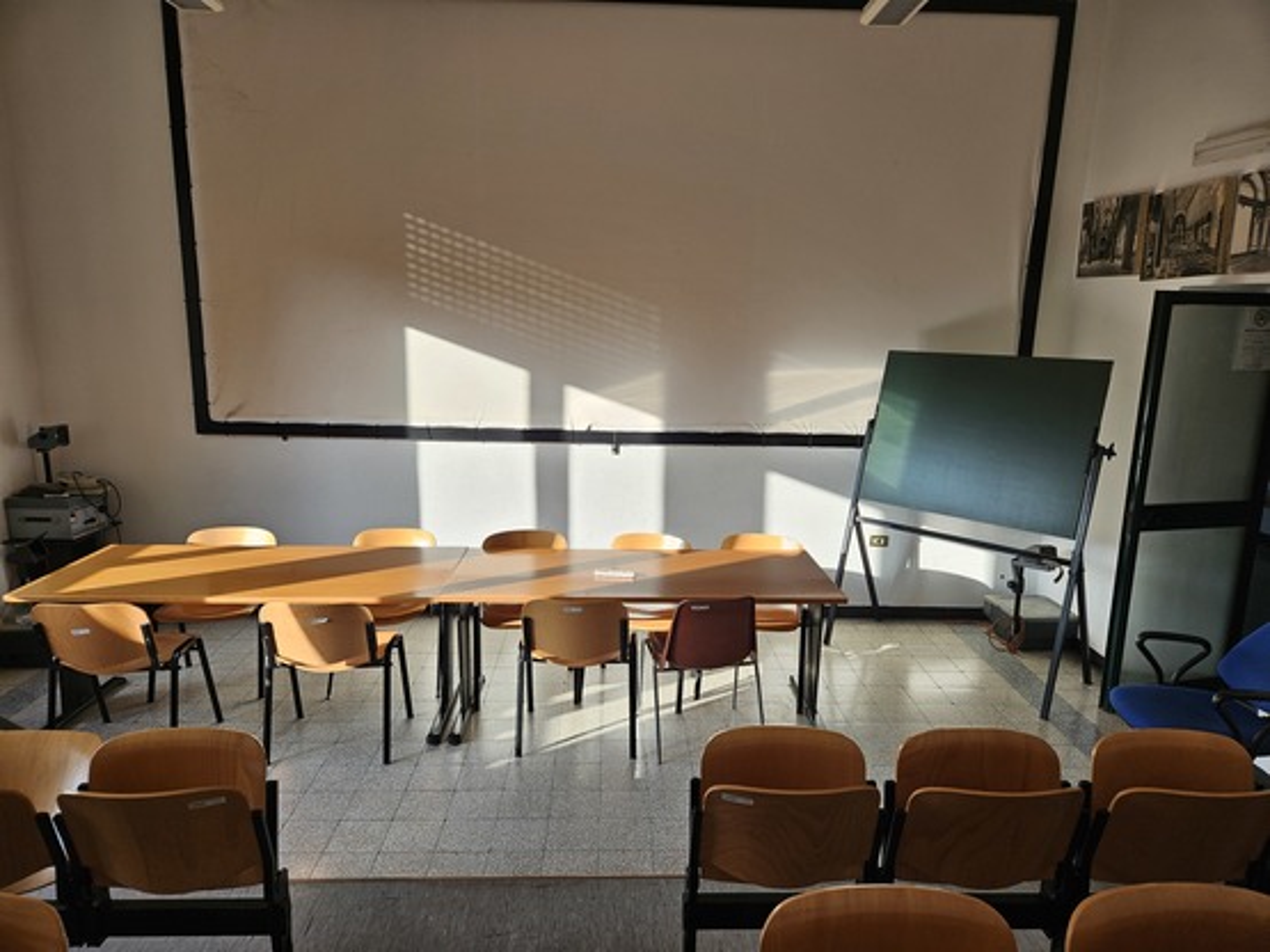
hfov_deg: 73.9
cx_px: 635
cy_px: 476
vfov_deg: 58.9
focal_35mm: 23
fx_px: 844
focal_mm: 5.4
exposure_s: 1/216
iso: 25
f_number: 1.8
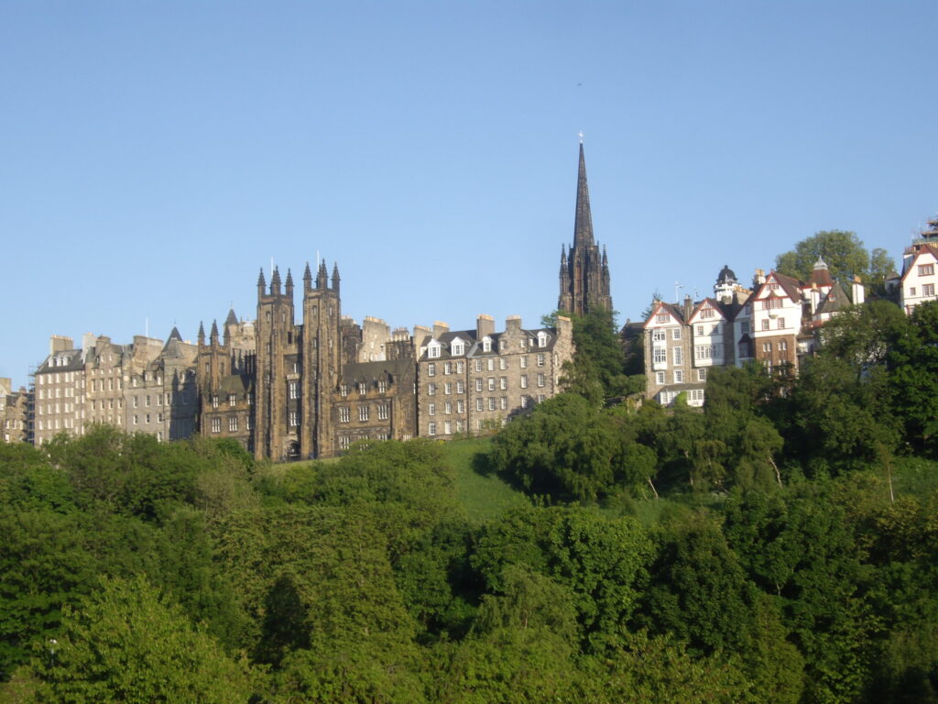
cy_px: 352
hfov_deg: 29.8
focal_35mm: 65
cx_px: 469
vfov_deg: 22.6
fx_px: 1761
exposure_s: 1/320
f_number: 3.8
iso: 64
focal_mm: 13.7
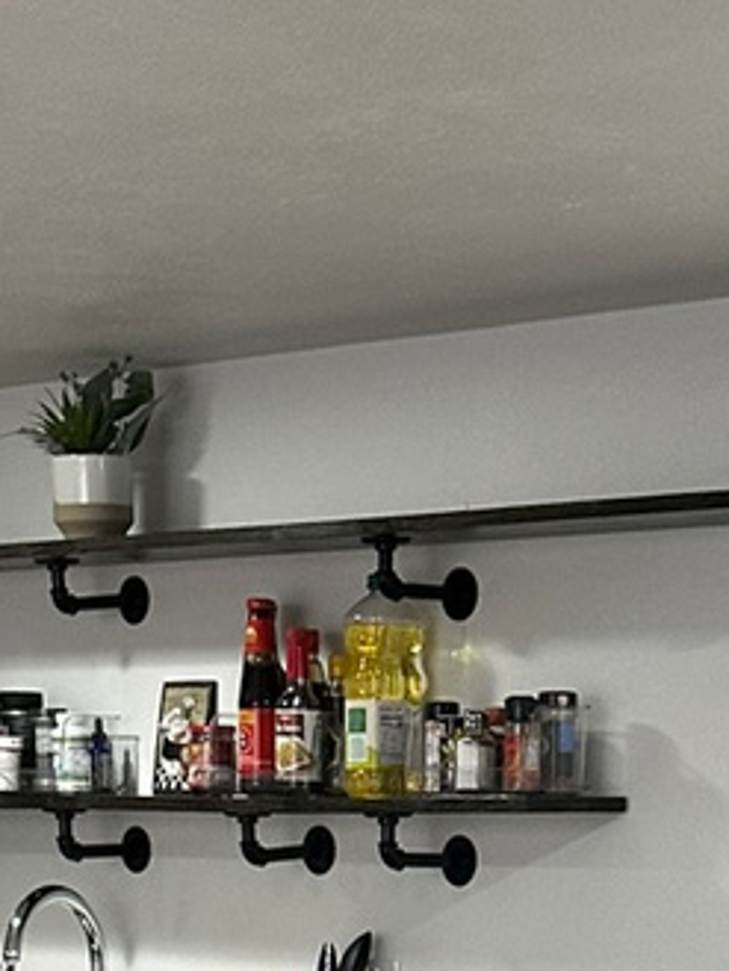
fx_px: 3143
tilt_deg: -15.2
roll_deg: -1.5
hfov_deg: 13.2
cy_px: 1886
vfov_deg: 14.7
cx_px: 375
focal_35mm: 112
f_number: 1.78
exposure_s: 1/60
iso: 200
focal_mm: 6.86
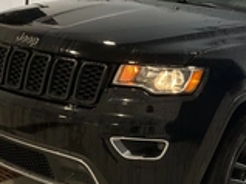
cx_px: 183
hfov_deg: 26.4
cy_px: 91
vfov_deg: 20.1
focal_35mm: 73
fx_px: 518
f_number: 1.8
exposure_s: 1/105
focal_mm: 3
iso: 64
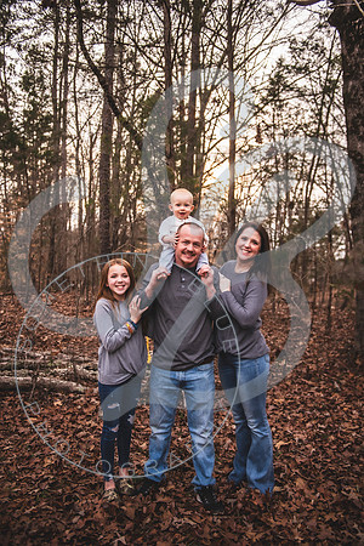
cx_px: 182
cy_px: 273
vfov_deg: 60.3
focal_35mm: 31
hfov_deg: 42.3
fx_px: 470
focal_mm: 31
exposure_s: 1/250
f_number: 2.8
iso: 100
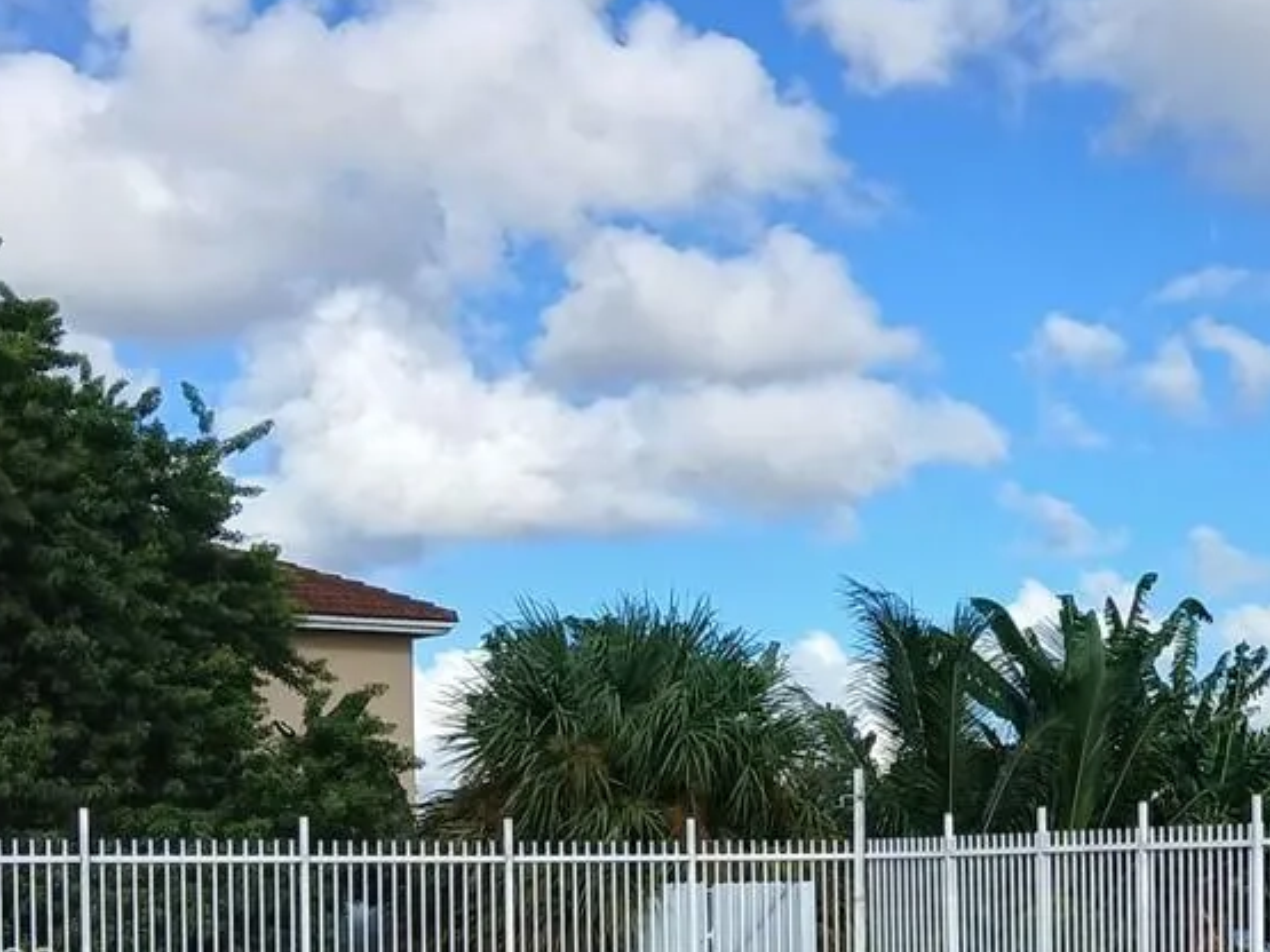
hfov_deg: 25.1
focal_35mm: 75
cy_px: 973
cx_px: 1176
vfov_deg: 19.0
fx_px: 2751
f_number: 1.8
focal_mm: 3.98
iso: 20
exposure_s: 1/791
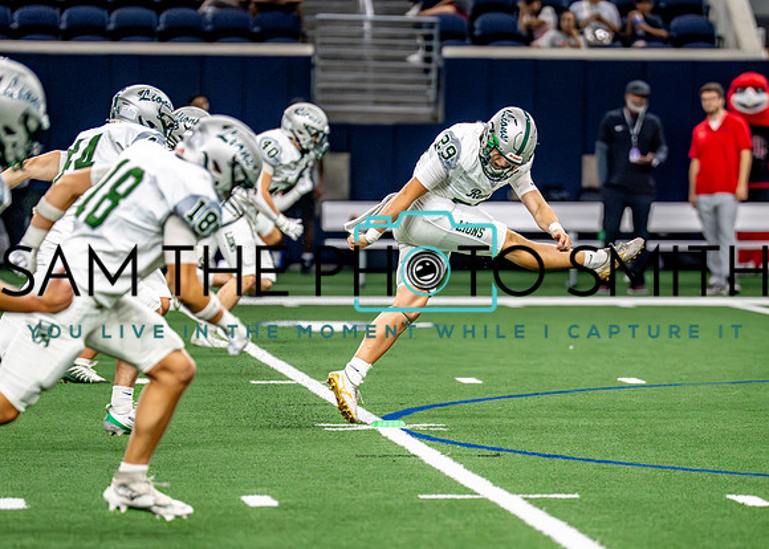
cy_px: 302
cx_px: 502
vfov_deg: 4.4
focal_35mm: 325
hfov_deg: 6.2
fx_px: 7099
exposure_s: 1/2000
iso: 5000
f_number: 2.8
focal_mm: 197
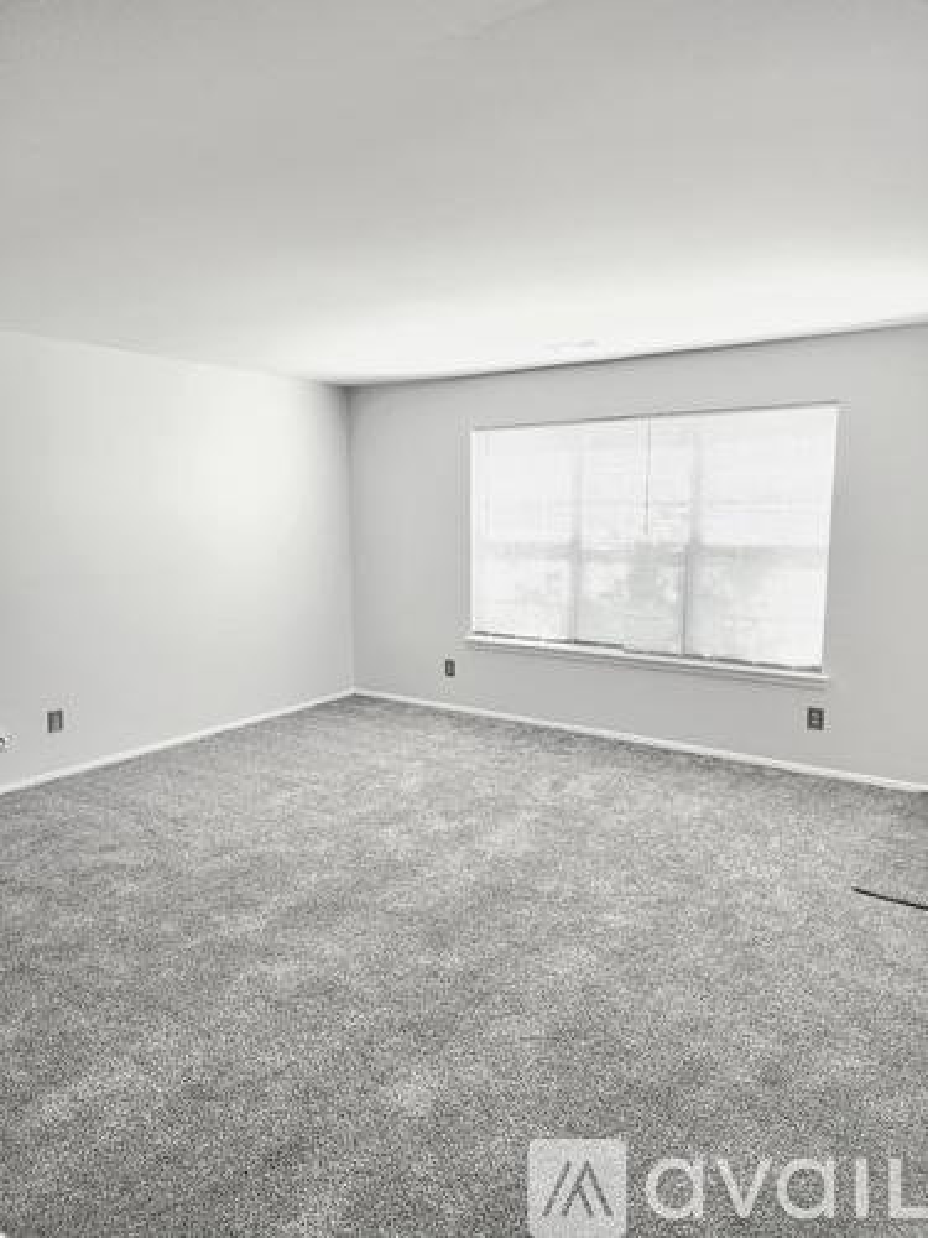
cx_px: 464
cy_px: 619
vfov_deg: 73.9
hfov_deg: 58.9
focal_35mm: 23
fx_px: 822
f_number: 1.8
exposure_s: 1/120
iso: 50
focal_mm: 6.4
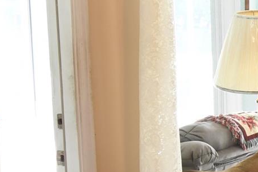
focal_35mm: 105
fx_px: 753
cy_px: 108
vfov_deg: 13.0
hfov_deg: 17.3
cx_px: 399
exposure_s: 1/20
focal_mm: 15
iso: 500
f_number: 8
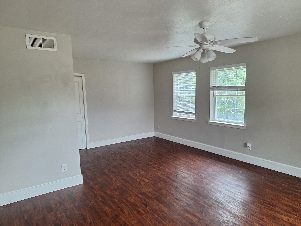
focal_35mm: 23
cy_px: 113
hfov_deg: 73.9
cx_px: 150
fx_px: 200
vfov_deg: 58.9
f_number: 1.8
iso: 80
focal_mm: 5.54
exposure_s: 1/40
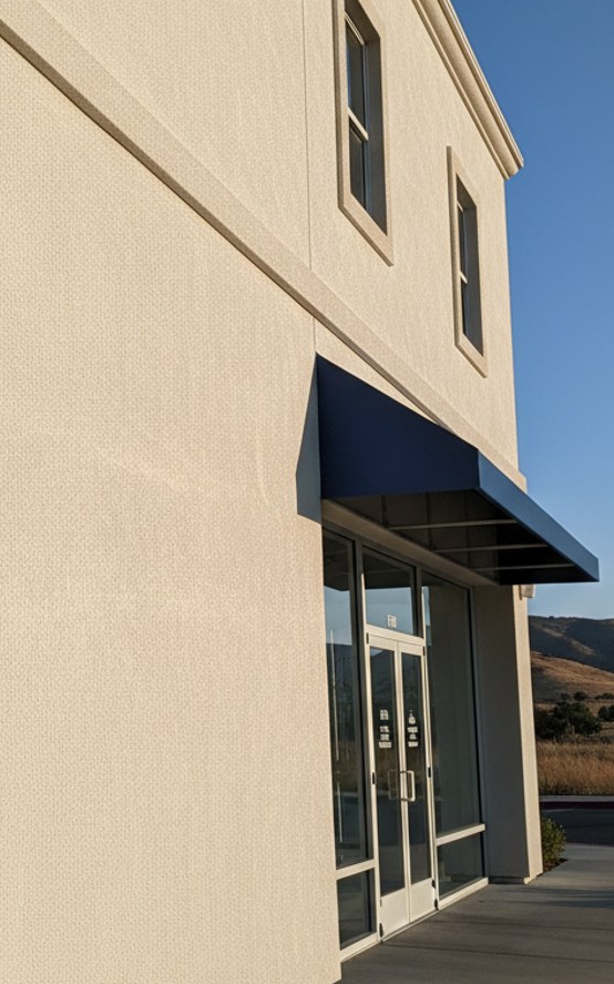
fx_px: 884
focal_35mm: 33
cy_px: 488
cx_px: 149
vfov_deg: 58.2
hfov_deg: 37.3
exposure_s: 1/738
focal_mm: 6.4
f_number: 1.8
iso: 181
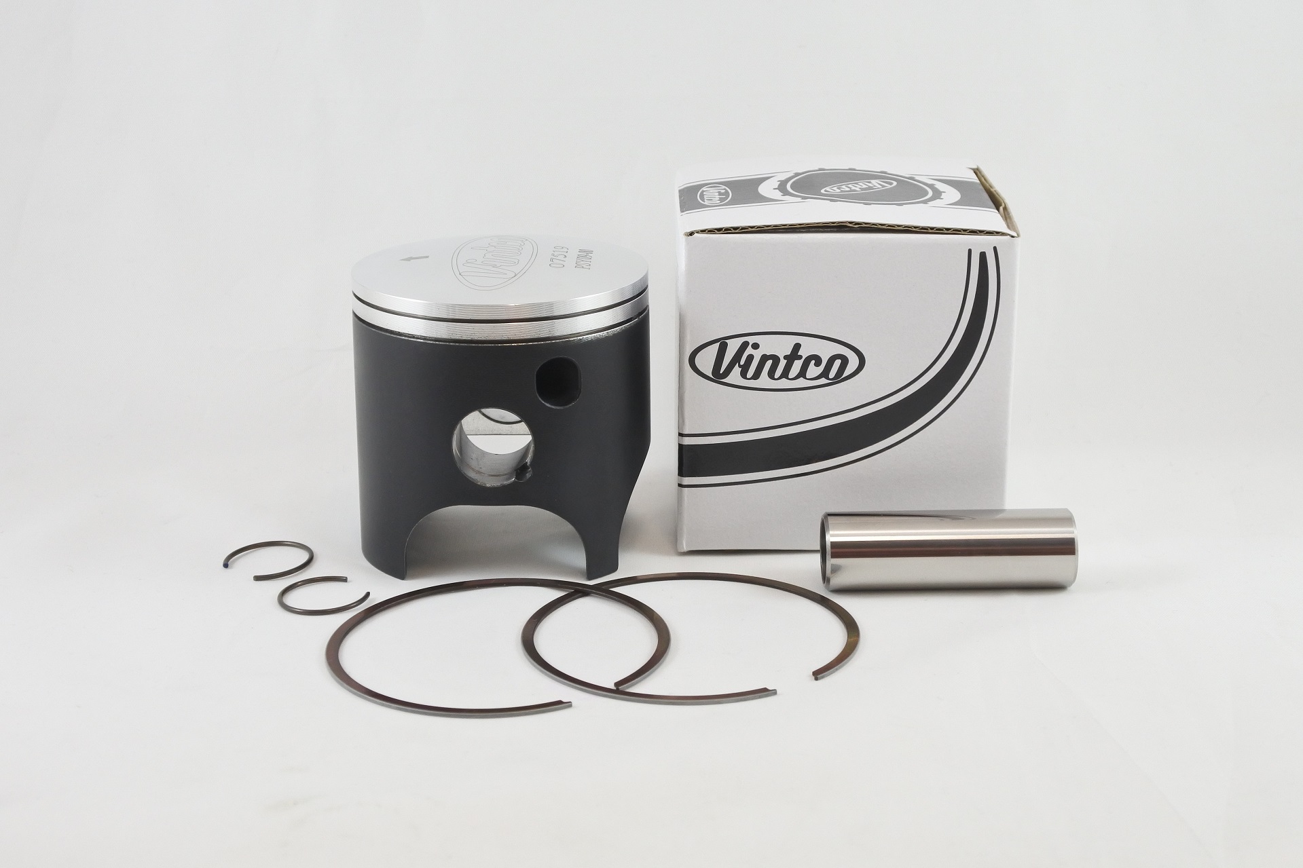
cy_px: 434
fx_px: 1846
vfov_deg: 26.5
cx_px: 652
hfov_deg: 38.9
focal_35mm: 51
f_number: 4.5
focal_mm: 18.9
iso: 450
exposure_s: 1/125
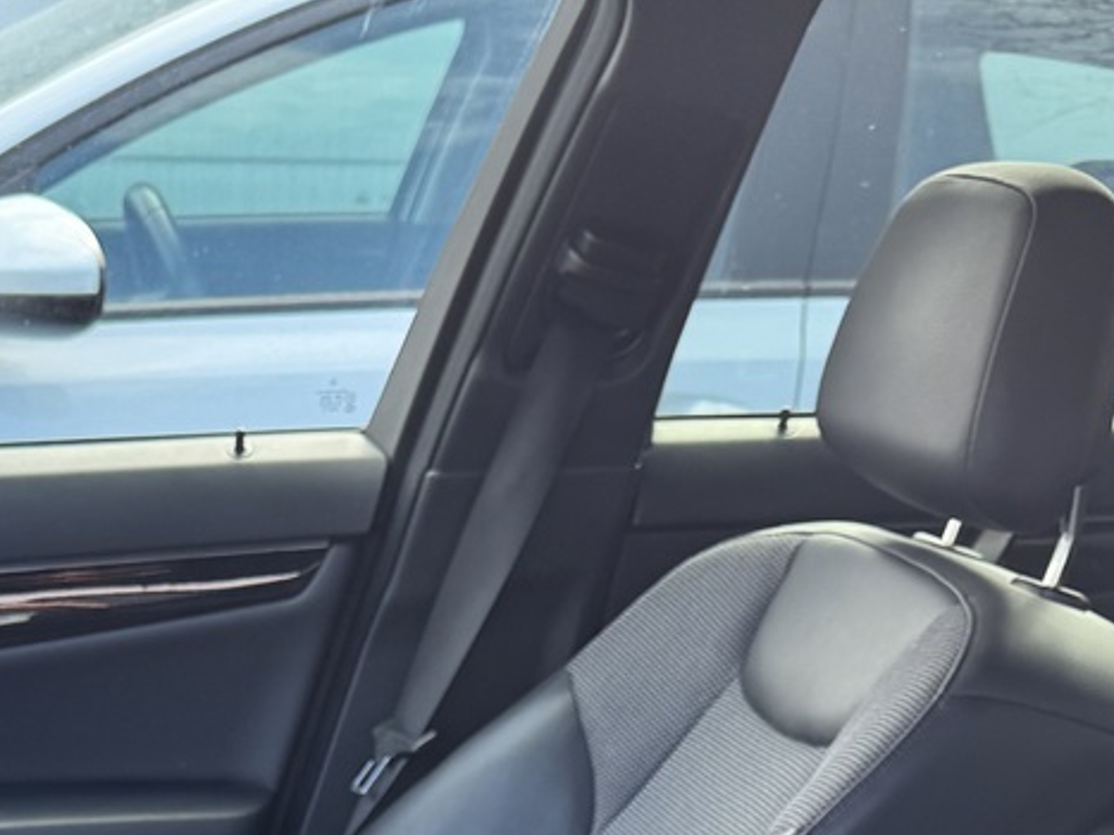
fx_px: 2381
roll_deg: -4.5
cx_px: 91
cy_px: 1284
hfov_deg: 25.4
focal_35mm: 74
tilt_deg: -26.5
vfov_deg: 17.7
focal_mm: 6.76
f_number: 1.78
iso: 80
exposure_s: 1/165
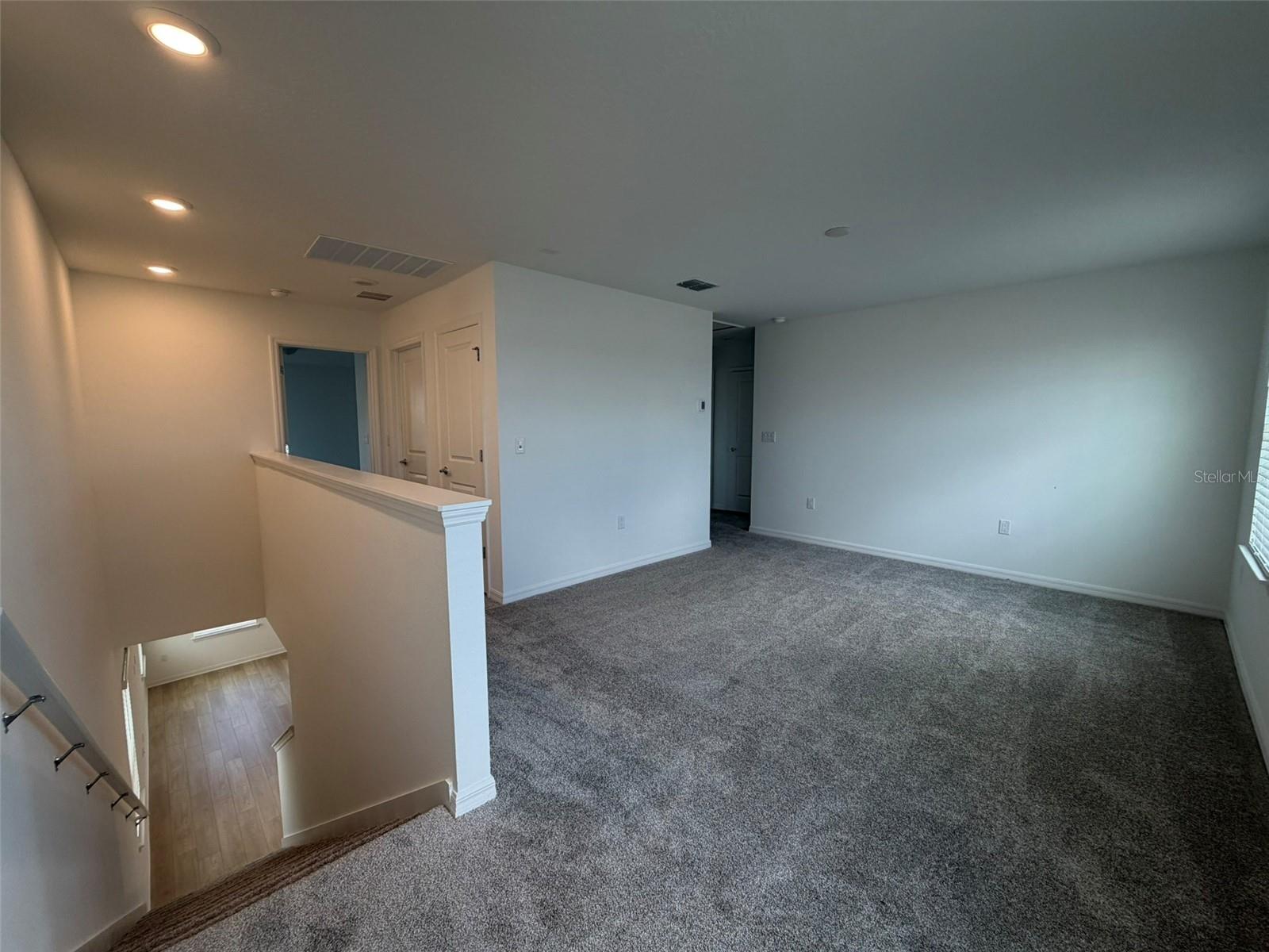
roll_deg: +0.1
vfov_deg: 85.7
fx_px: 513
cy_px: 476
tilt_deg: -6.0
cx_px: 634
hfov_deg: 102.1
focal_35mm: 14
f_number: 2.2
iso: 125
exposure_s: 1/120
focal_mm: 2.22
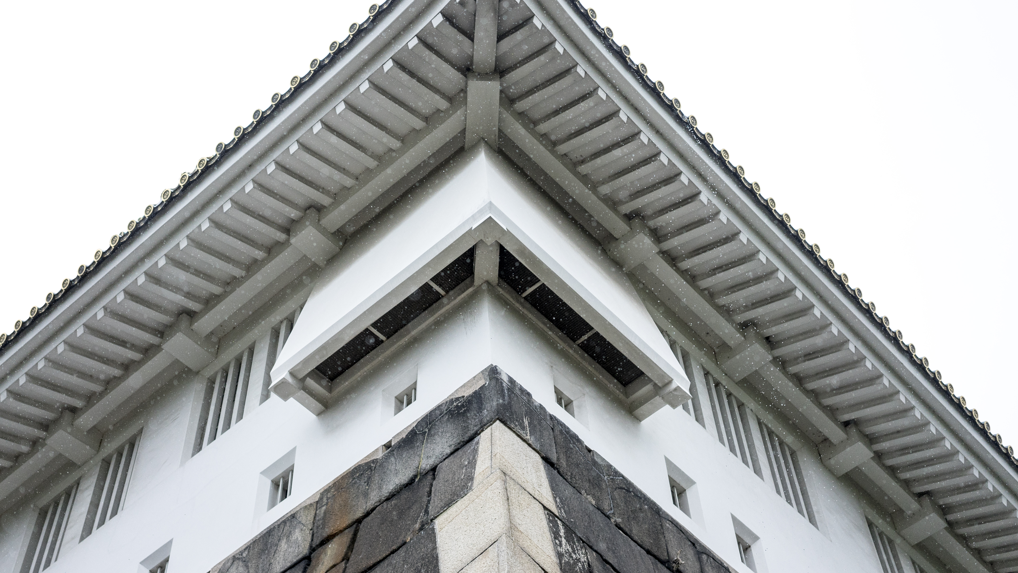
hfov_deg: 40.6
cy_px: 227
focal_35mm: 51
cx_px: 480
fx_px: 1377
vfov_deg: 23.5
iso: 400
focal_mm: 35
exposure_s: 1/1600
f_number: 3.2
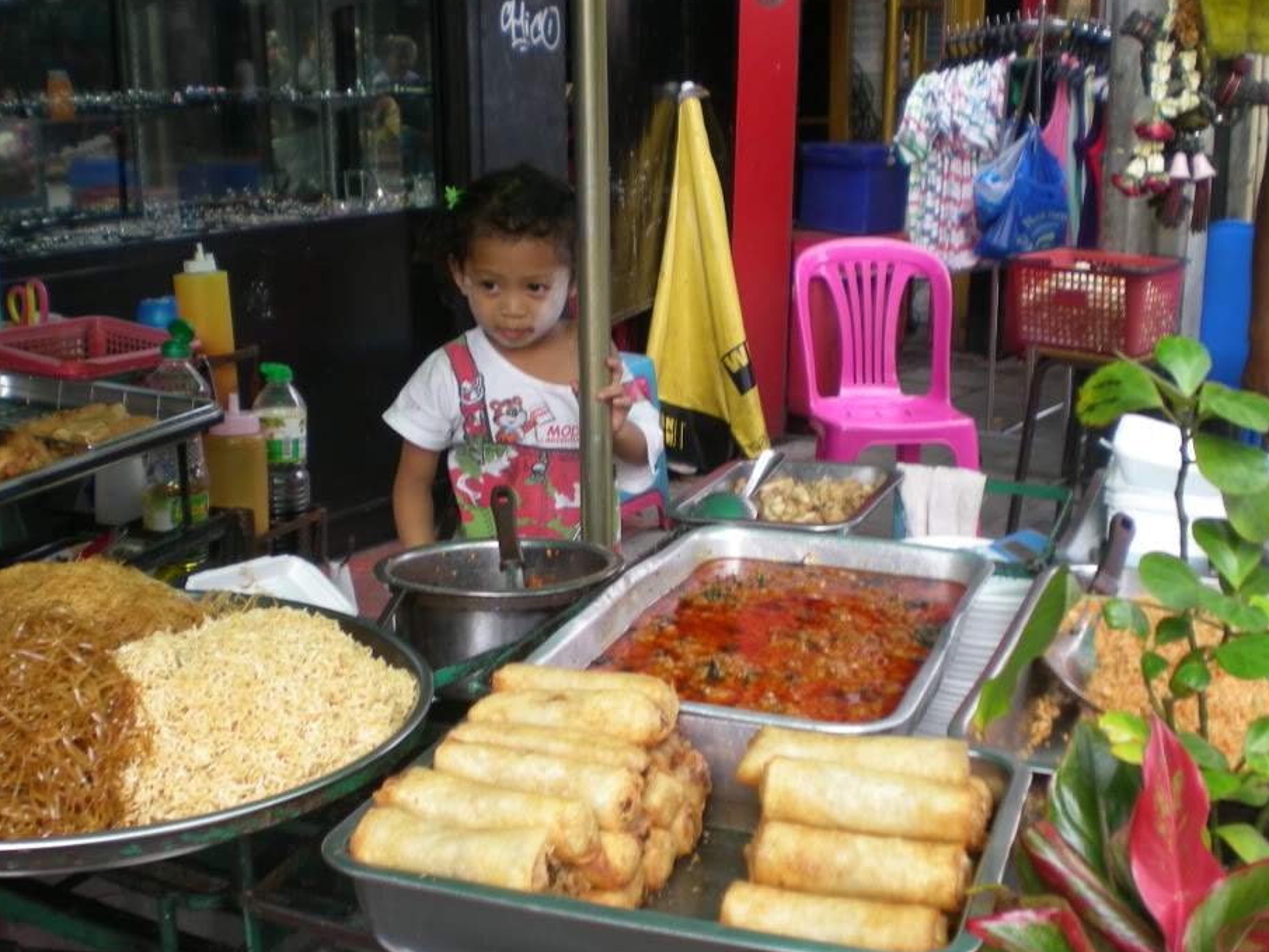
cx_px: 613
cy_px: 508
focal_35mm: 43
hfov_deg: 43.8
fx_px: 1577
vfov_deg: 33.6
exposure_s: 1/84
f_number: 3.1
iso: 50
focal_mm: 6.3
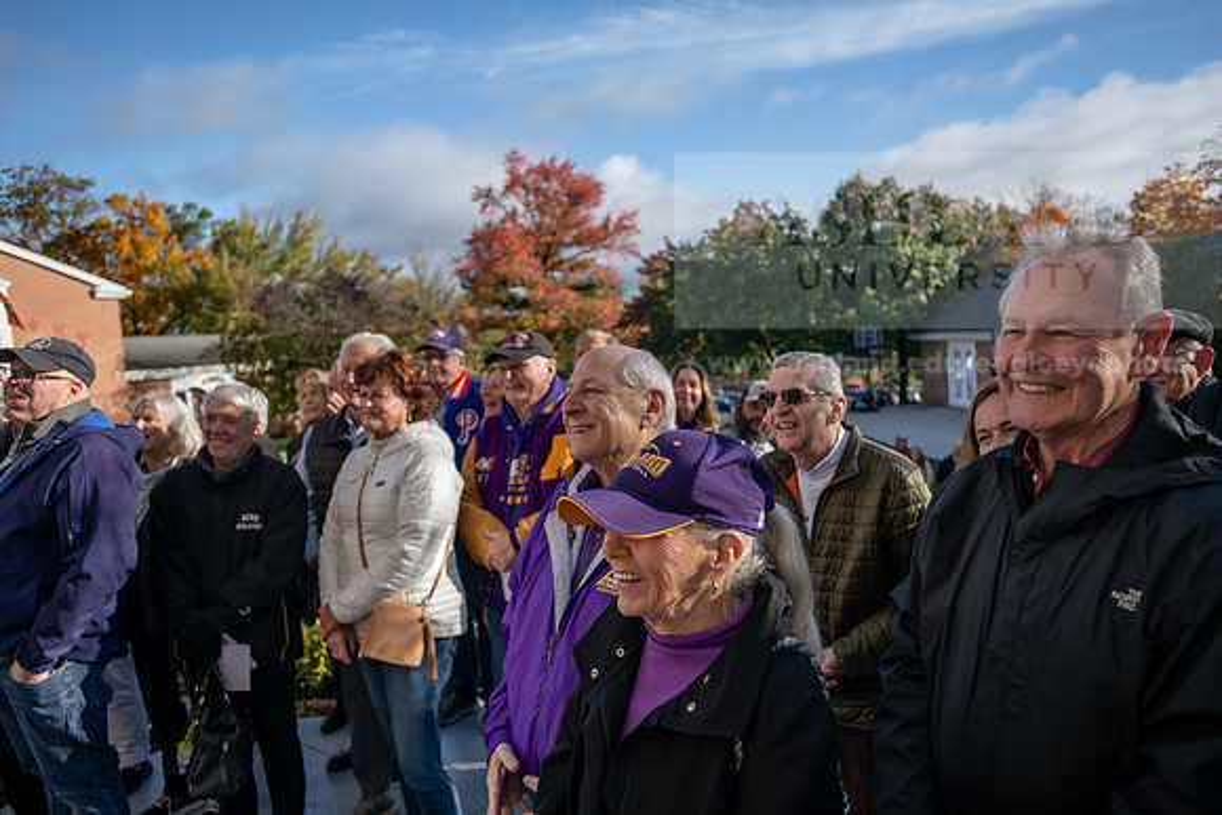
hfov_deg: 69.4
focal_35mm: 26
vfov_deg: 49.6
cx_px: 611
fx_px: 883
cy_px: 408
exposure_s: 1/800
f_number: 3.5
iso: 80
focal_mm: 26
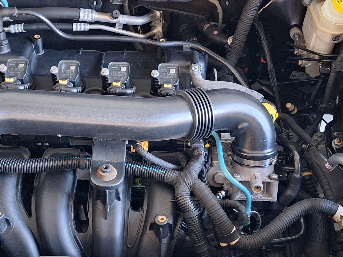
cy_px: 126
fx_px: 555
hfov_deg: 34.3
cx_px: 151
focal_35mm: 56
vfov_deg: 26.1
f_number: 1.8
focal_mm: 5.54
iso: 320
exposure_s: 1/30
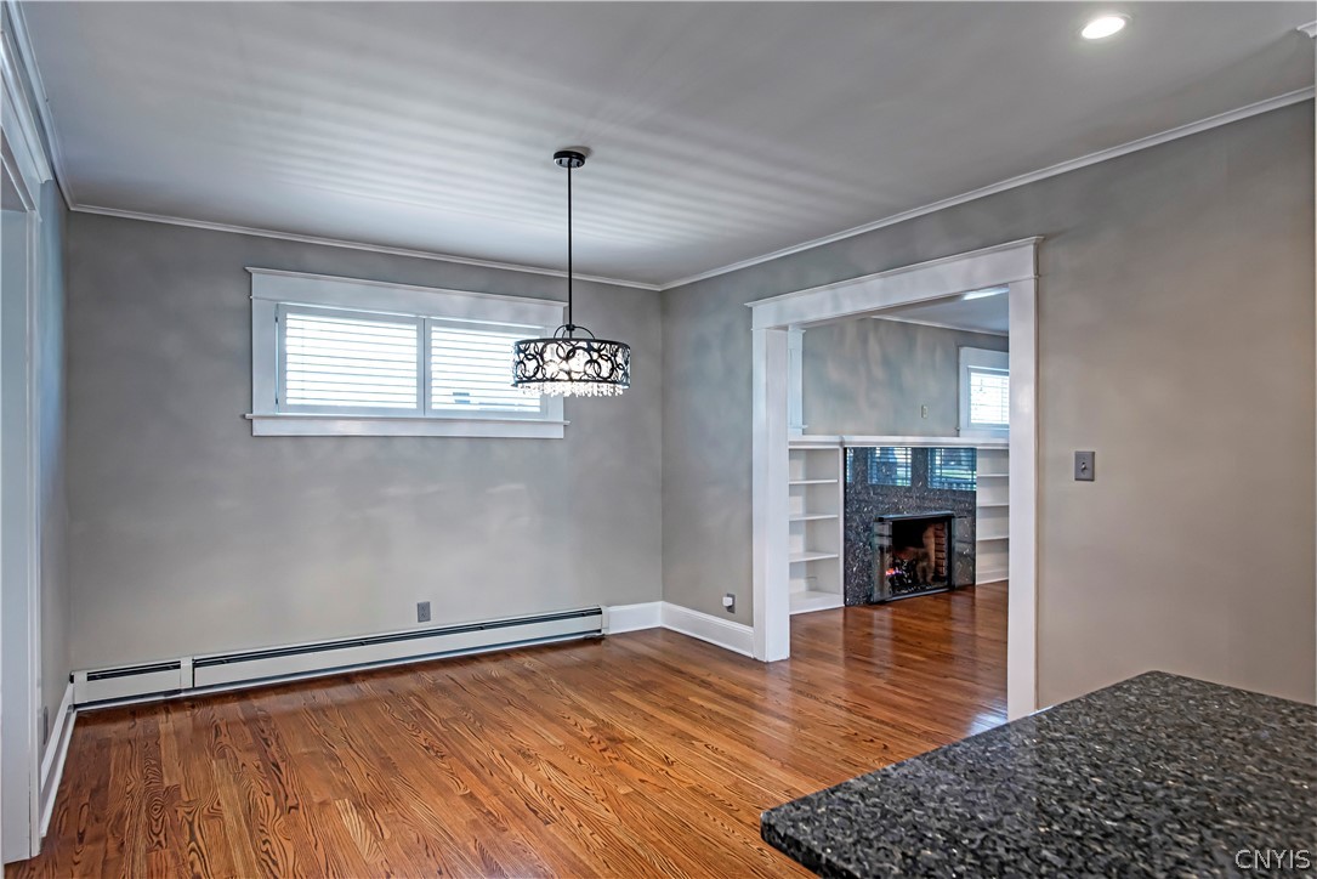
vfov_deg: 62.0
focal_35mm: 20
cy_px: 440
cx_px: 658
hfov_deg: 84.0
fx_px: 732
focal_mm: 20
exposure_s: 1/50
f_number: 5.6
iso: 400
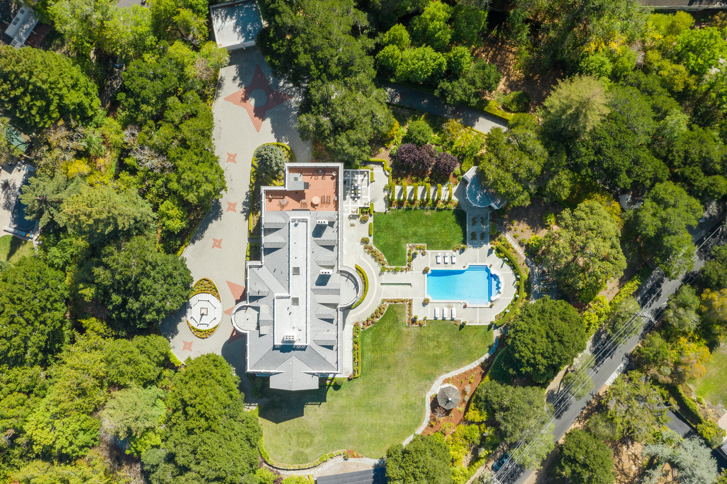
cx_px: 364
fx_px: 565
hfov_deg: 65.5
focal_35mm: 28
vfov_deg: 46.4
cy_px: 242
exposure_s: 1/100
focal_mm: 10.26
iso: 100
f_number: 5
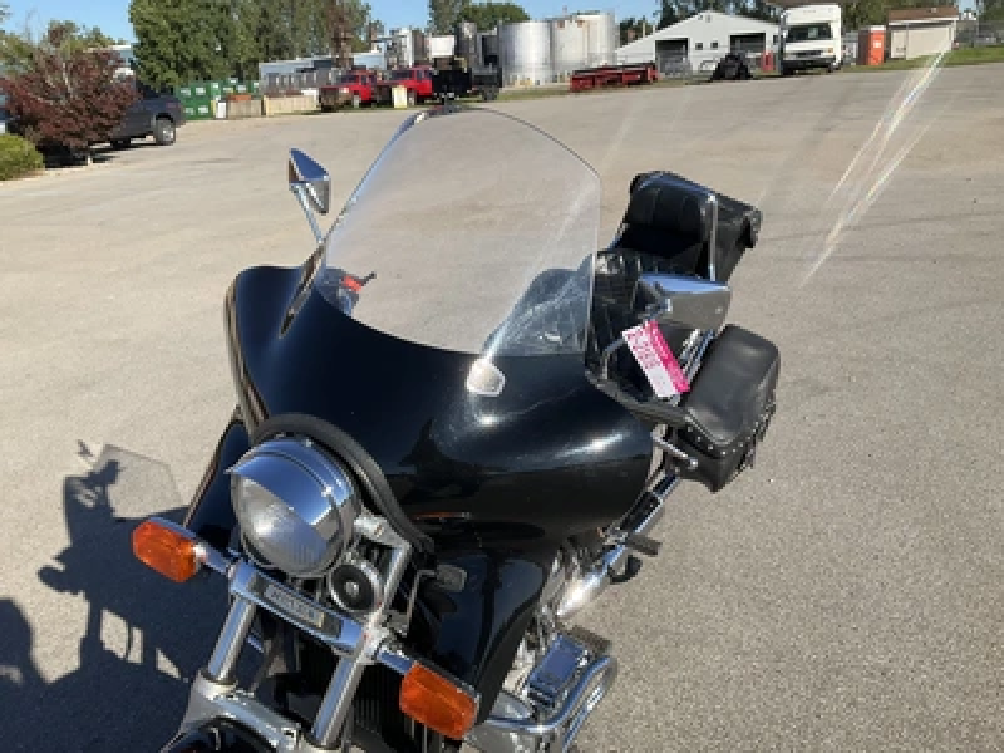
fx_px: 841
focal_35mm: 29
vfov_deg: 48.2
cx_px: 502
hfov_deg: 61.7
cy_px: 376
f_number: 1.8
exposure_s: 1/1451
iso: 25
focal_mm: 3
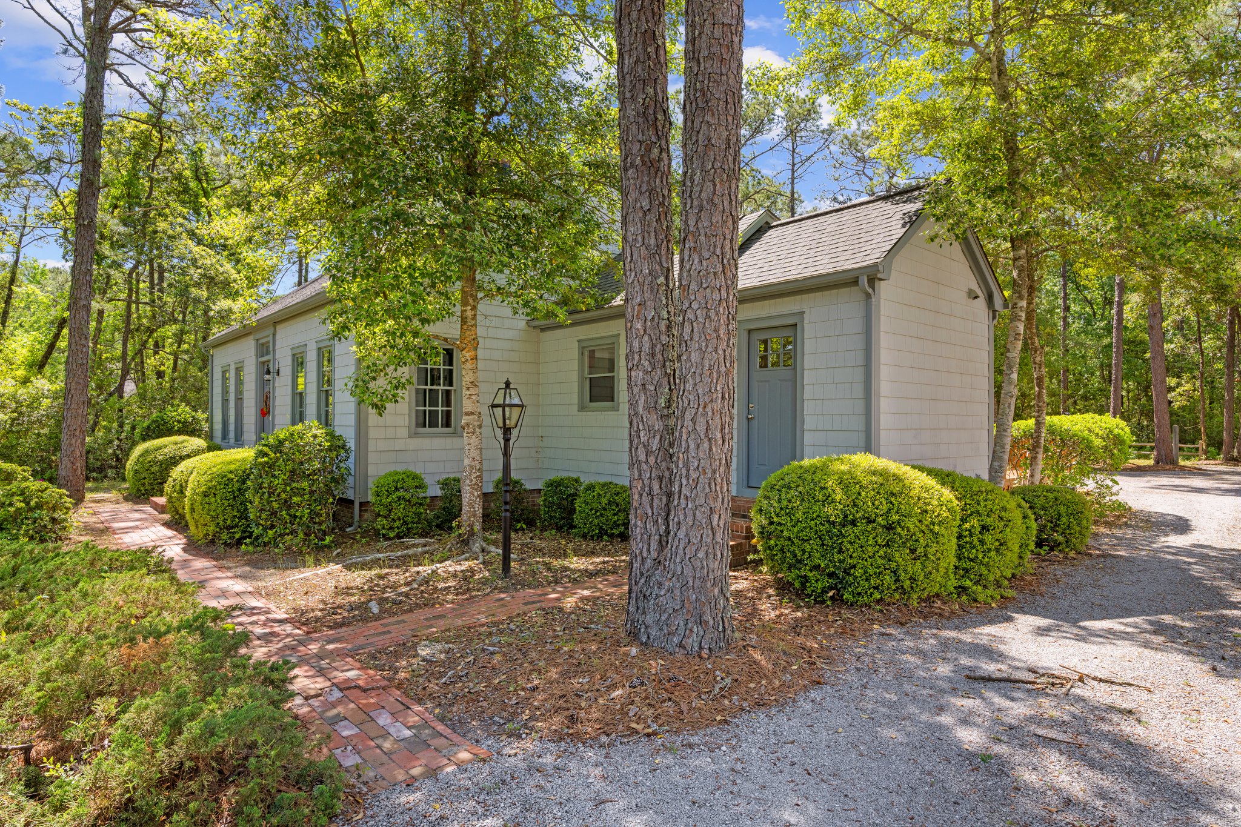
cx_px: 620
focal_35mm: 19
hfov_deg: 86.9
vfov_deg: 64.5
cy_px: 414
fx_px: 655
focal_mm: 19
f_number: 7.1
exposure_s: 1/125
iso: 125
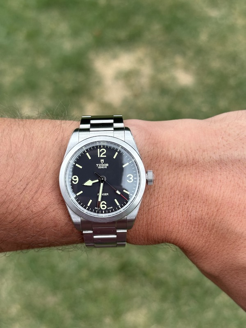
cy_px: 164
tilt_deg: -52.6
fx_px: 455
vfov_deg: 39.7
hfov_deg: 30.3
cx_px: 123
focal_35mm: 48
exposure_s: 1/875
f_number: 1.78
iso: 64
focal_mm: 6.76
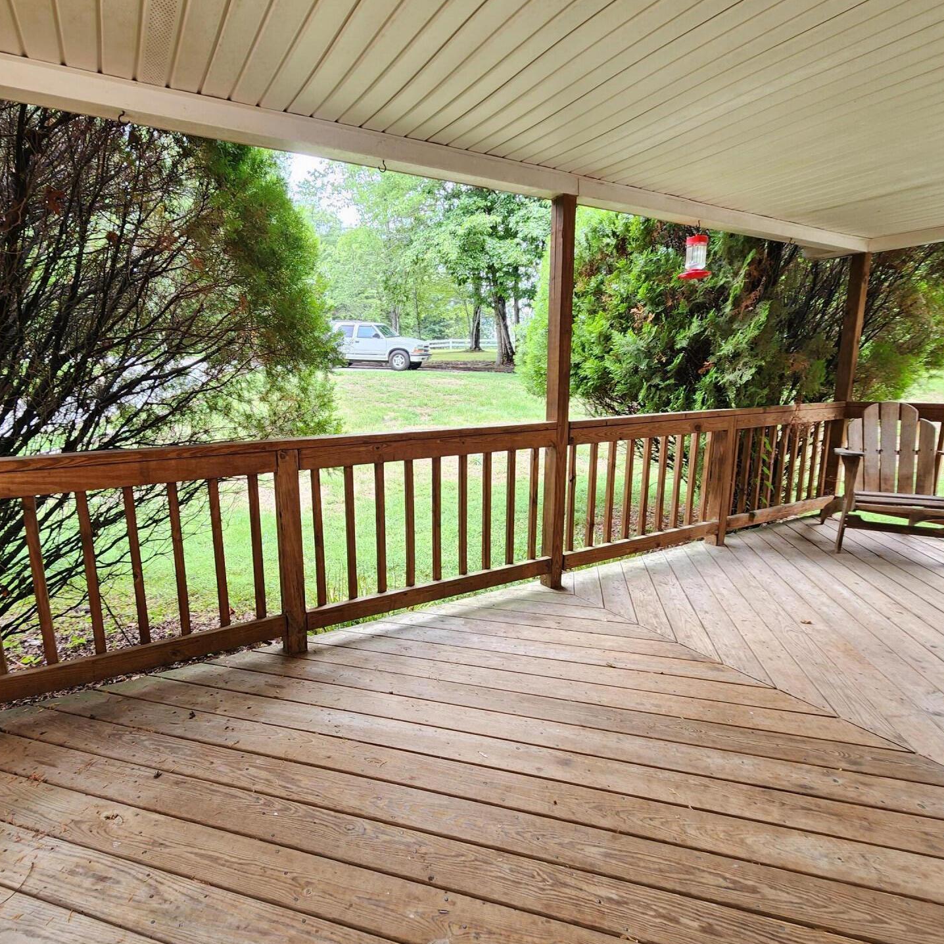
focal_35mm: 16
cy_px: 471
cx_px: 390
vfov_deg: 87.4
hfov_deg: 86.6
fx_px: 494
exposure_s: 1/60
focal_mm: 2.2
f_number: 2.2
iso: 50
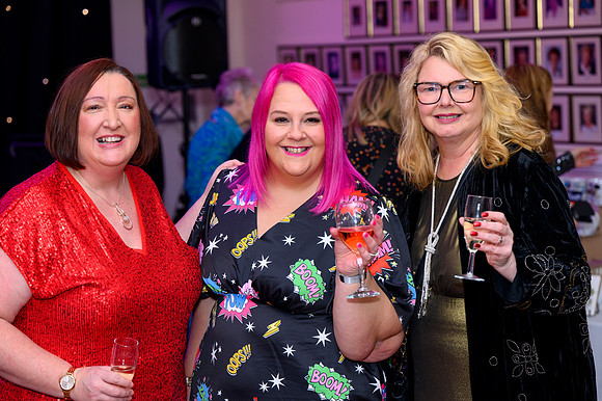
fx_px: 1324
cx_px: 301
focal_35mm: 79
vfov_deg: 17.2
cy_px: 200
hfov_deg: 25.6
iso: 1000
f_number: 3.5
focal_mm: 79
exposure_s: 1/200
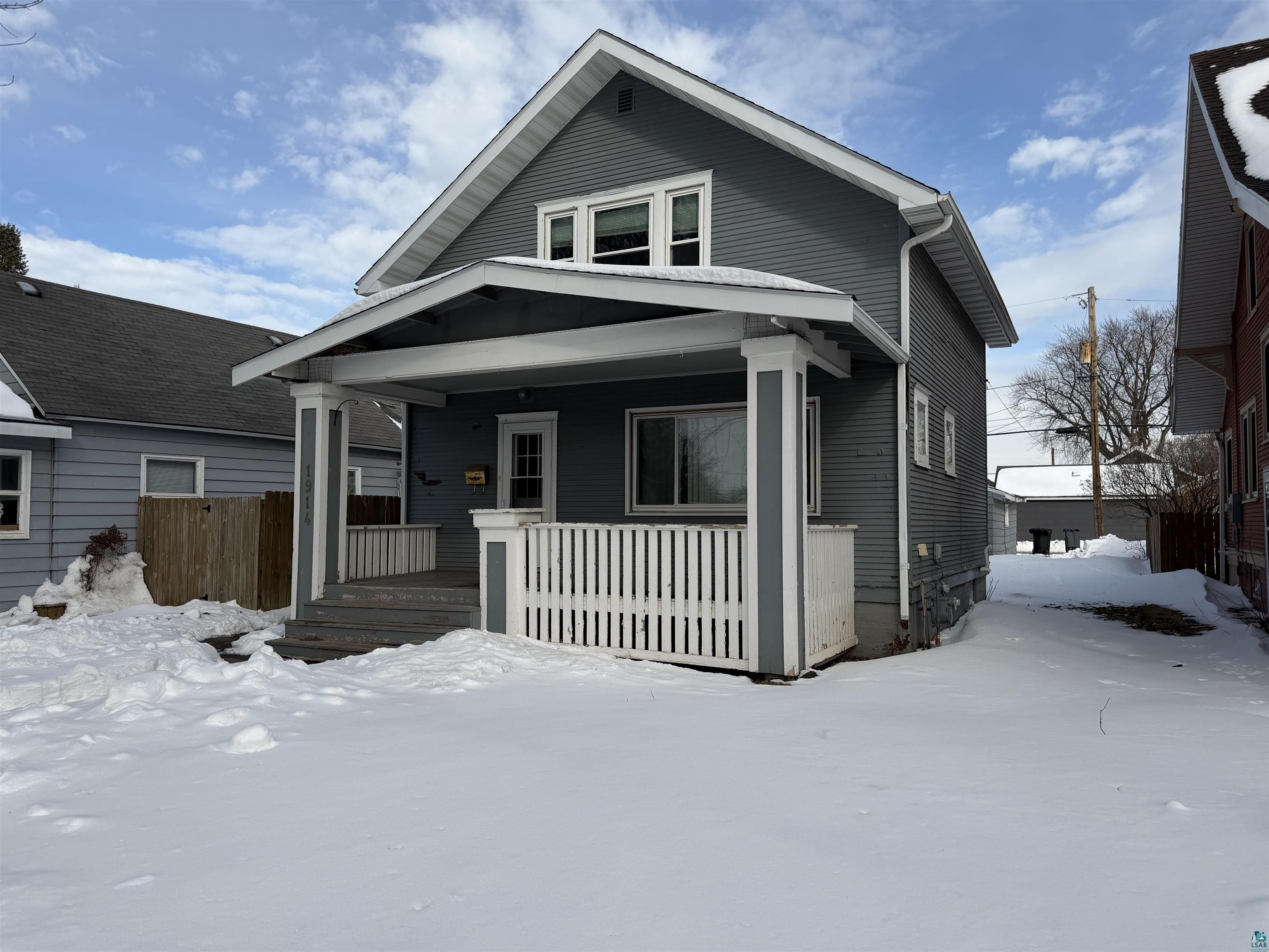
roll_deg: -0.3
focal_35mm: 24
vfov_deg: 56.8
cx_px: 634
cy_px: 476
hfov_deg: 71.6
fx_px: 880
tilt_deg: +3.1
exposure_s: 1/6711
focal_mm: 6.76
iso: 80
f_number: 1.78
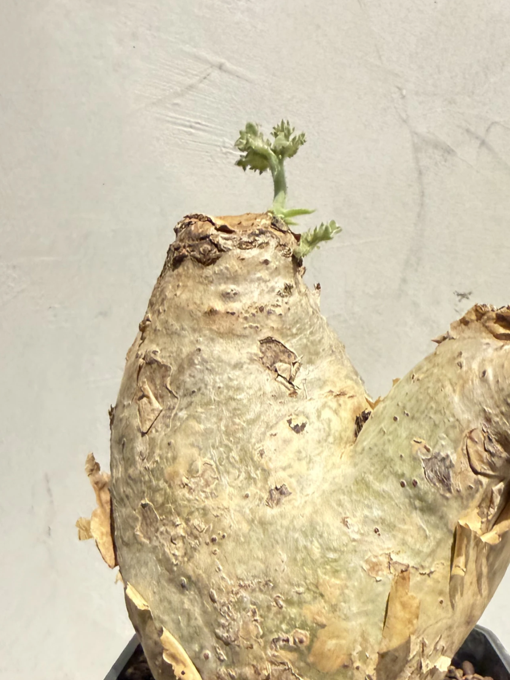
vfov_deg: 44.7
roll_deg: -2.5
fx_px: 786
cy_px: 533
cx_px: 309
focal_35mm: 40
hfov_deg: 35.8
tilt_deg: -8.6
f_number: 2.2
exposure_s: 1/60
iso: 640
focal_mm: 2.22
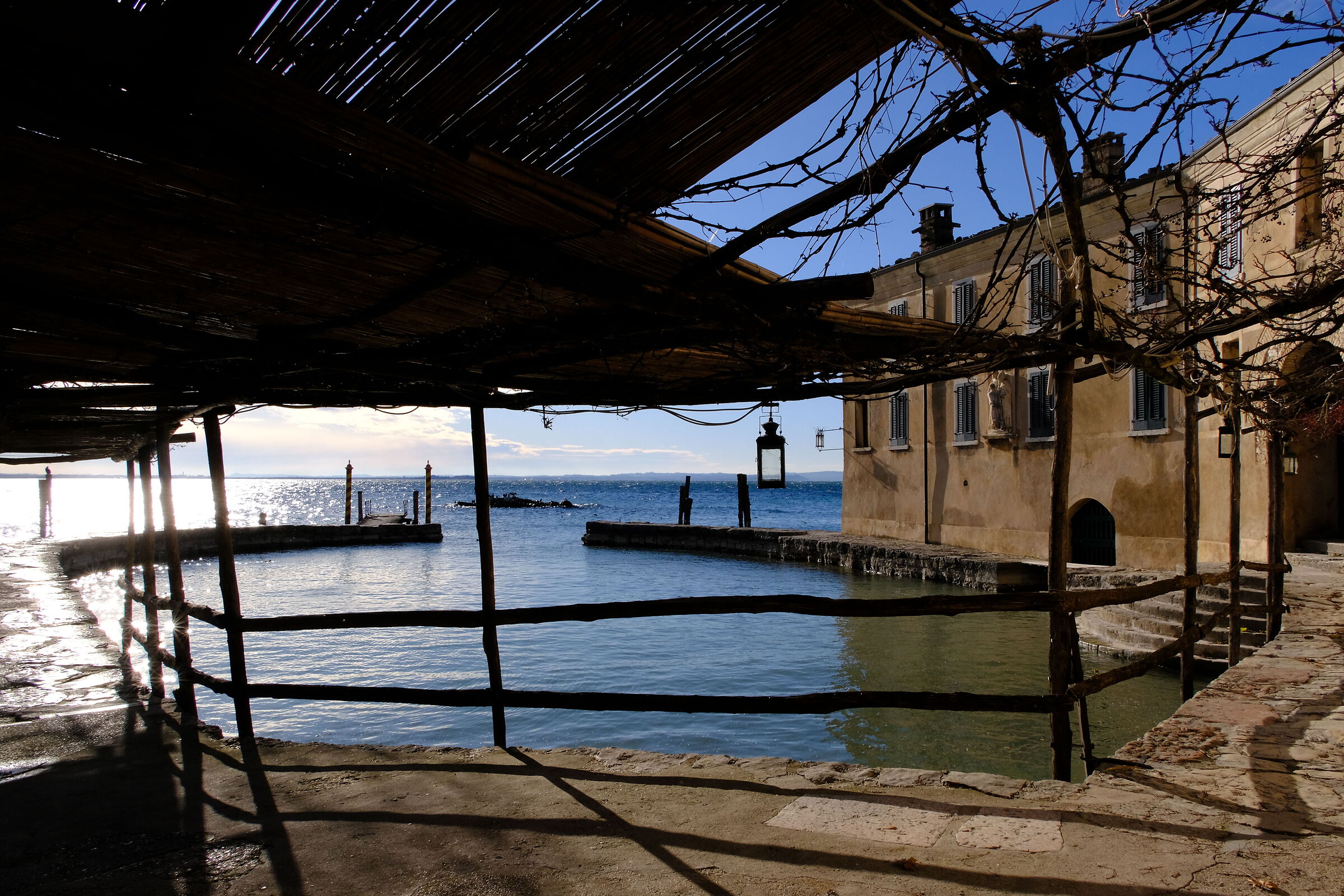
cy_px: 448
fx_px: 1008
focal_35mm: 27
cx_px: 672
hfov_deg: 67.4
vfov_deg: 47.9
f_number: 16
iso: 640
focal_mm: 18
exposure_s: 1/500
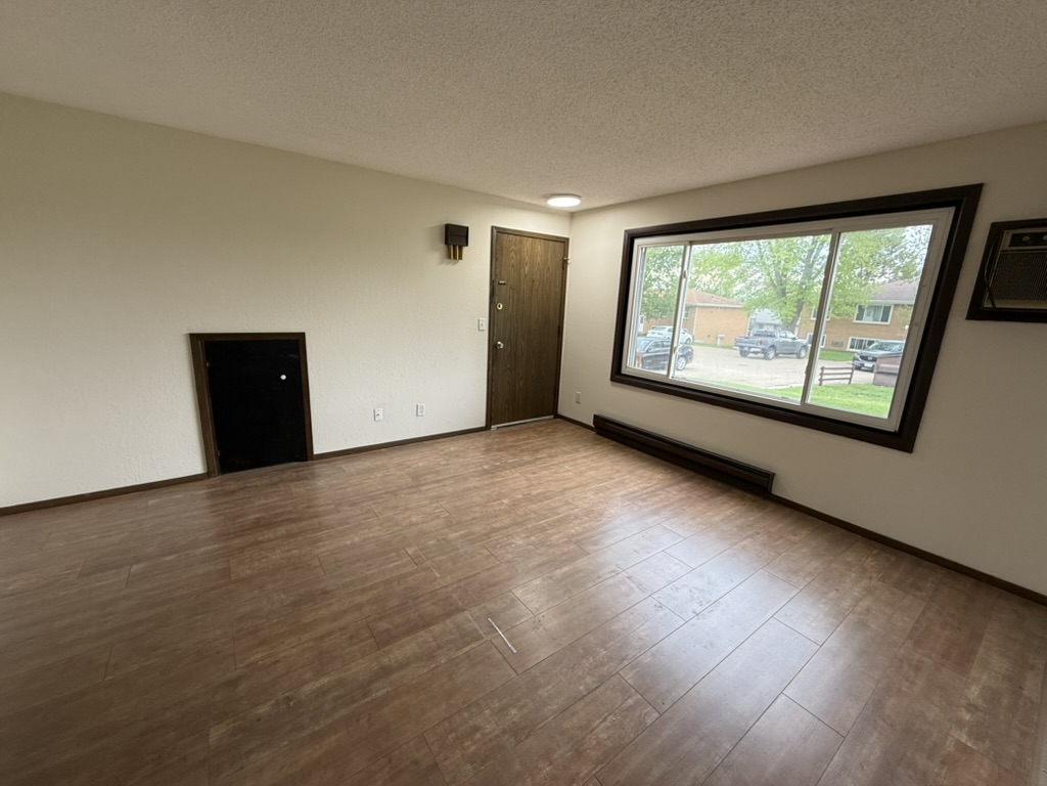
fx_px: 423
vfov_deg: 85.7
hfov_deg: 102.1
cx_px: 524
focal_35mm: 14
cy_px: 393
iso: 125
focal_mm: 2.22
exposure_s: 1/99
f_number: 2.2
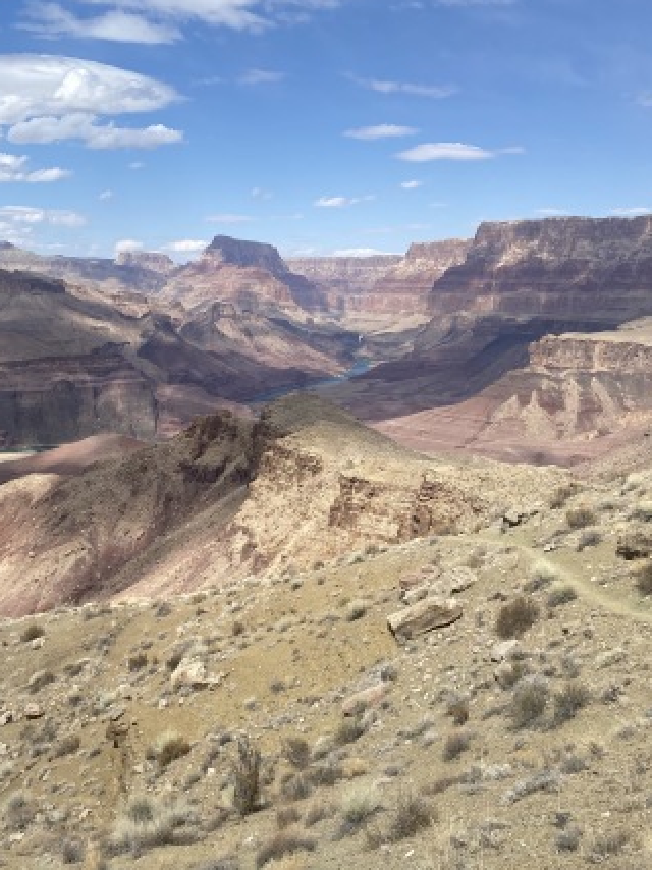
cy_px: 481
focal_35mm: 39
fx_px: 980
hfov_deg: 36.2
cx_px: 189
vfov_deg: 47.8
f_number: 1.8
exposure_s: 1/4274
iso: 32
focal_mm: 4.25
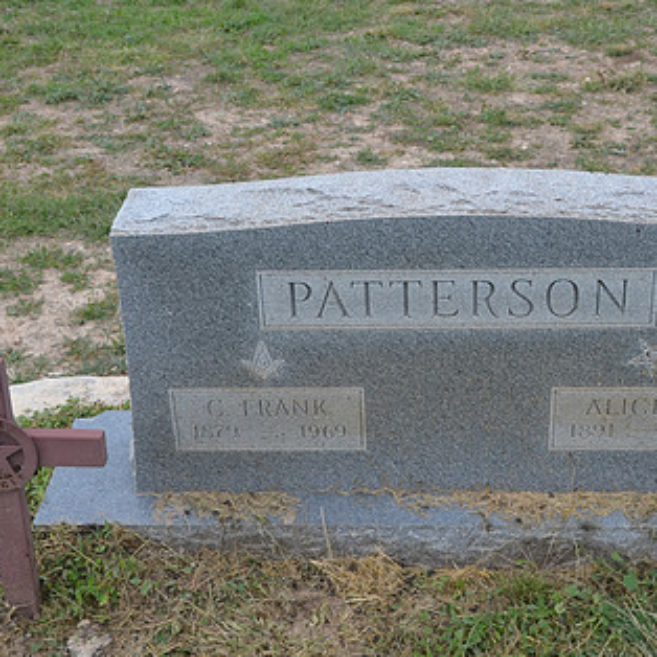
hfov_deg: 28.1
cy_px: 278
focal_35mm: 61
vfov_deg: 28.1
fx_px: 1310
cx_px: 383
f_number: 5.6
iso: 360
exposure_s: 1/125
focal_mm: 26
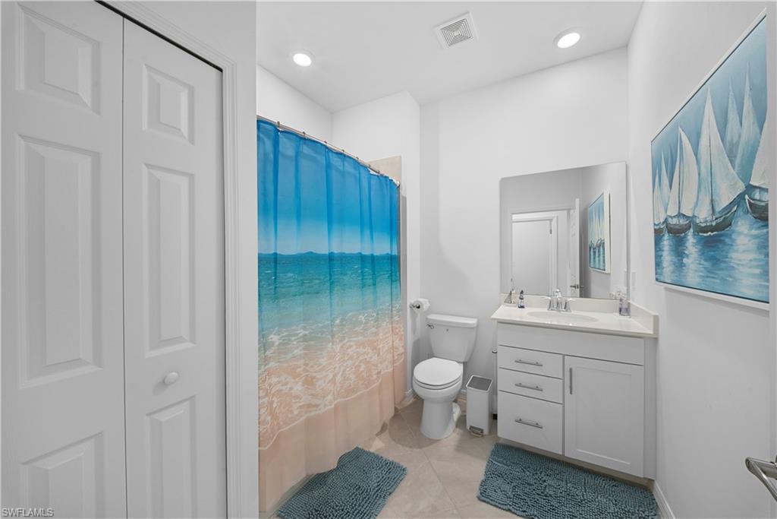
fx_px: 259
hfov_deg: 112.6
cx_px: 388
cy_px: 260
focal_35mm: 12
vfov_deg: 90.0
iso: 2000
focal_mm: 12
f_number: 11
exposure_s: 1/10
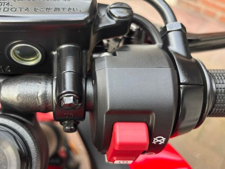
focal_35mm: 34
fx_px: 221
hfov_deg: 53.3
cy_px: 93
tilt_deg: -52.8
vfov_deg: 41.8
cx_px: 83
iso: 125
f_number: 1.6
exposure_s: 1/79
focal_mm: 5.96
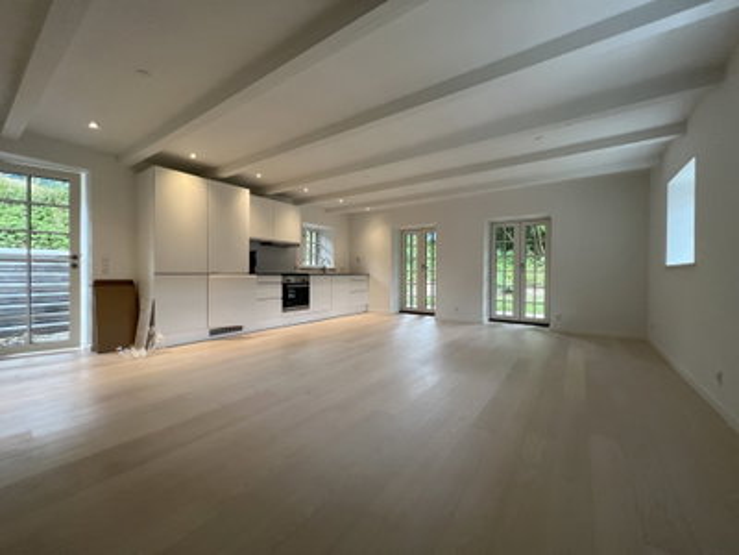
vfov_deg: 89.9
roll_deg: -0.1
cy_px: 278
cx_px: 370
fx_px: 278
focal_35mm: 13
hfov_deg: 106.2
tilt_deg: -1.0
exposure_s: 1/100
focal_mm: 1.57
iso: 160
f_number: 1.8
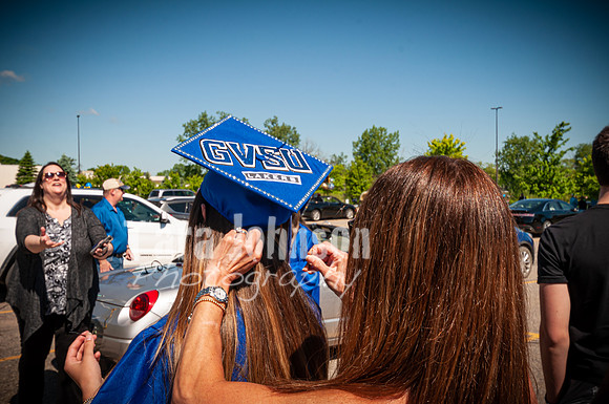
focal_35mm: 36
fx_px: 608
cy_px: 202
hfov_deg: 53.2
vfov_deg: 36.8
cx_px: 304
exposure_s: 1/320
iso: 200
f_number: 9
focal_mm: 24
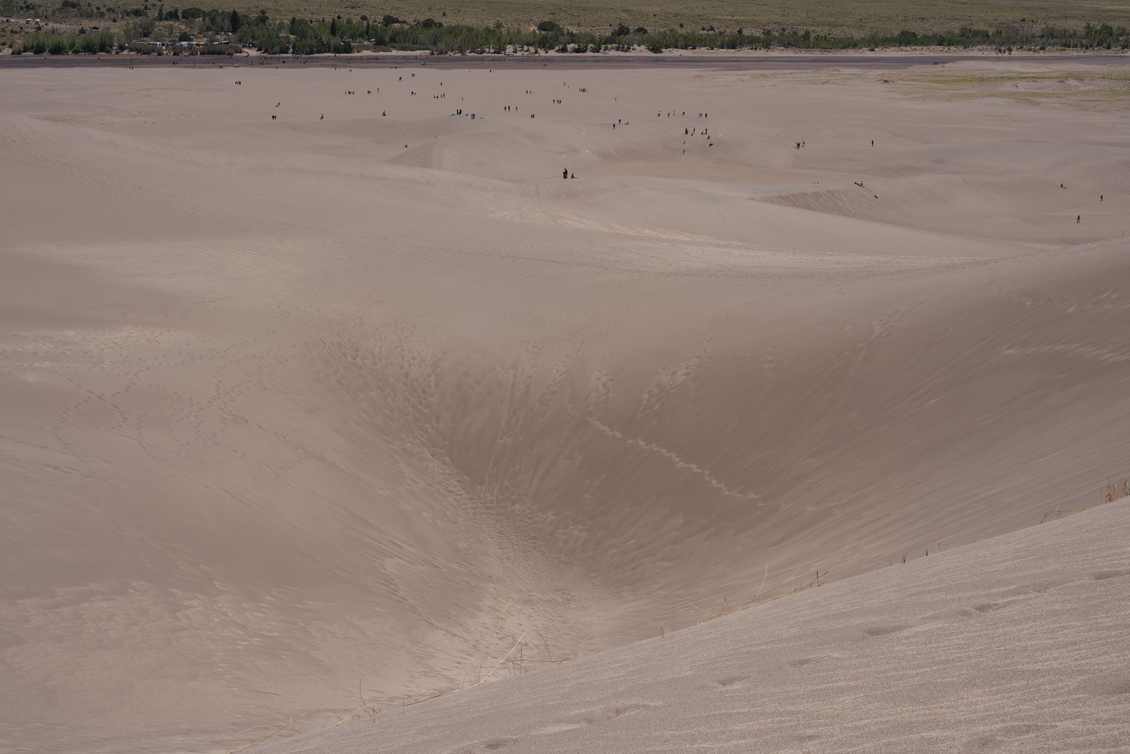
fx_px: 1883
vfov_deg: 22.6
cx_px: 565
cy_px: 377
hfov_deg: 33.4
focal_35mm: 60
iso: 80
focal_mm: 60
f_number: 14
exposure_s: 1/160
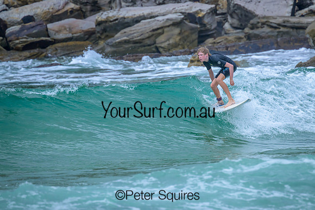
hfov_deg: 2.7
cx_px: 184
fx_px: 6717
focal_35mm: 767
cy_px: 95
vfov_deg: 1.8
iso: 1000
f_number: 8
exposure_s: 1/2000
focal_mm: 560
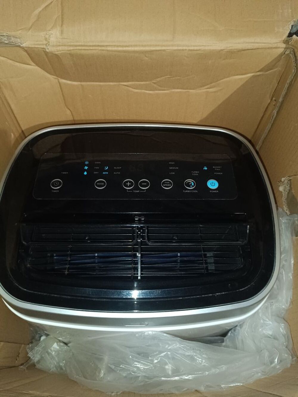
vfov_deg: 71.6
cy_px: 198
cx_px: 149
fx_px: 275
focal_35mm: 24
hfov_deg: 56.8
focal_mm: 5.59
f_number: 1.88
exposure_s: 1/25
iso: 2419
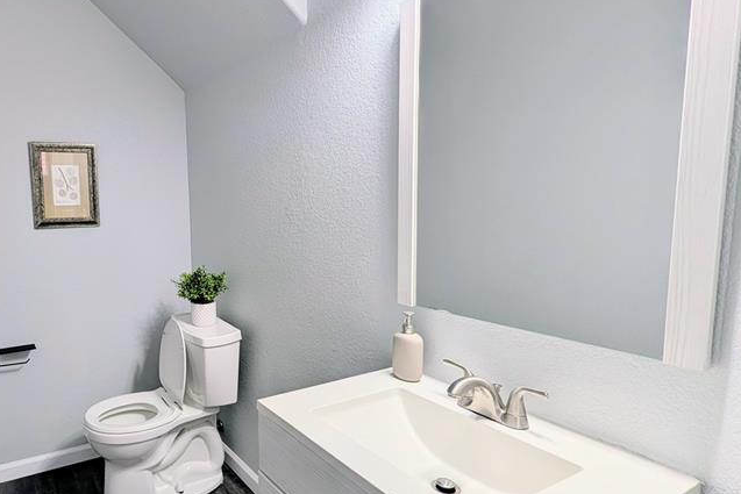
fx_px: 412
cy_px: 256
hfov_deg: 79.2
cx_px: 209
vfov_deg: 61.9
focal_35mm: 20
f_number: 1.7
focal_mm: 2.02
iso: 51
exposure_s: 1/138
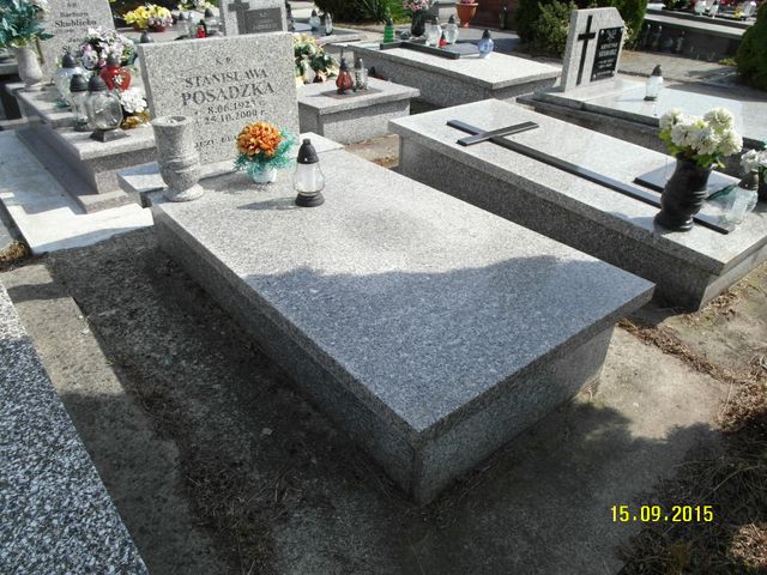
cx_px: 384
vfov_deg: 56.8
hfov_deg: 71.6
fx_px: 532
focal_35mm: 24
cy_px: 288
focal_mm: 5.2
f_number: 4.4
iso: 80
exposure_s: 1/350
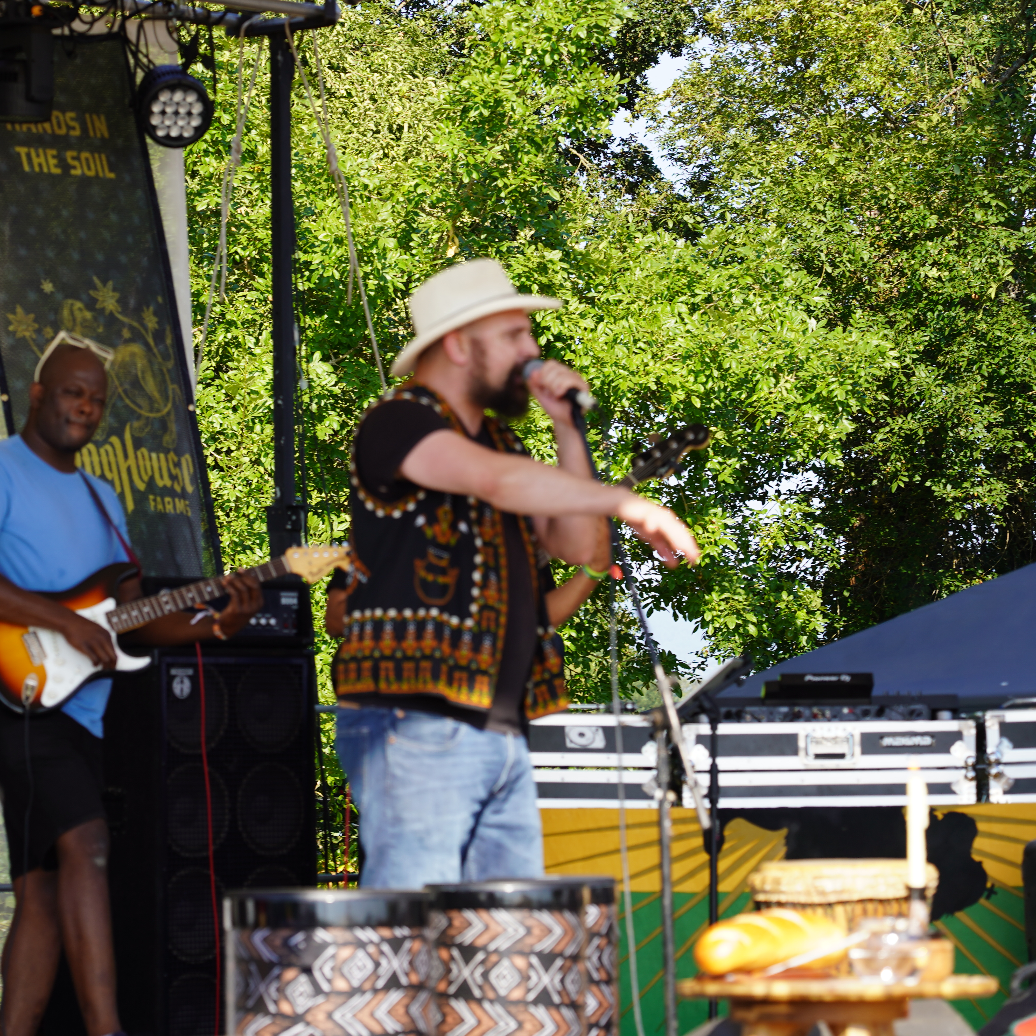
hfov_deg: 13.0
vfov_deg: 13.0
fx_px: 4537
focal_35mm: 134
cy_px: 518
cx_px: 282
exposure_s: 1/160
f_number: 5.6
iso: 100
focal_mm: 105
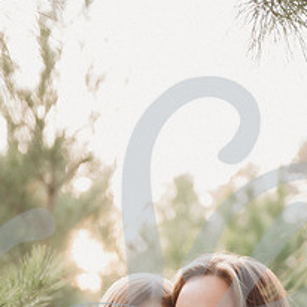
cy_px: 328
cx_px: 171
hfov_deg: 16.7
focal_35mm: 104
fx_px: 1044
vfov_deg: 16.3
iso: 400
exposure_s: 1/125
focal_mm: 56
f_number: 2.8
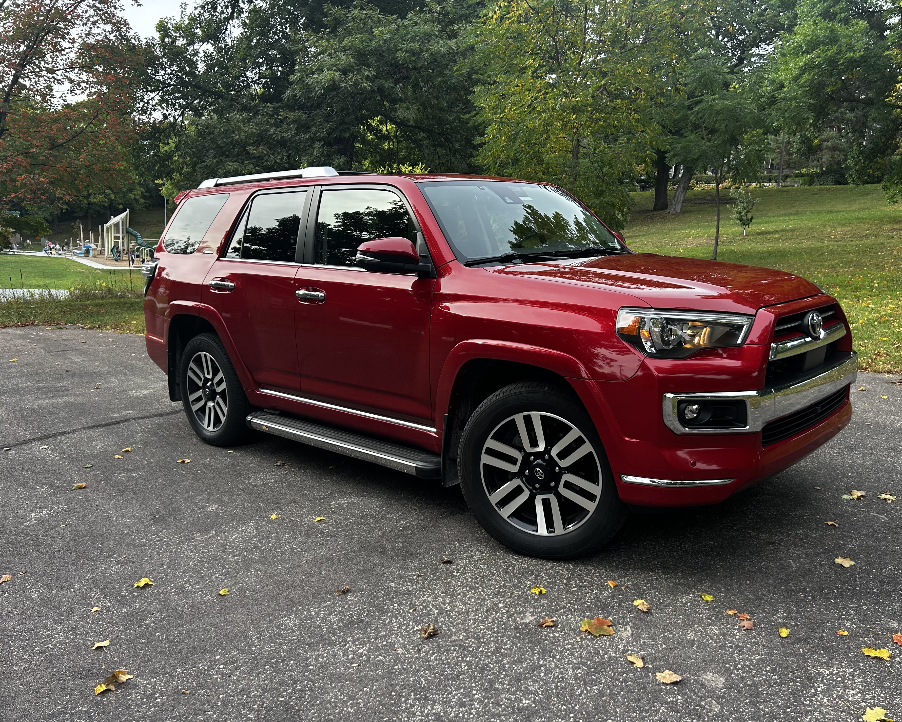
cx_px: 475
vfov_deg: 51.5
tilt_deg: -8.4
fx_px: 748
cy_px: 355
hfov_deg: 62.2
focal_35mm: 28
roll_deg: -2.6
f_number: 1.5
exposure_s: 1/597
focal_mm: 5.7
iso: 50
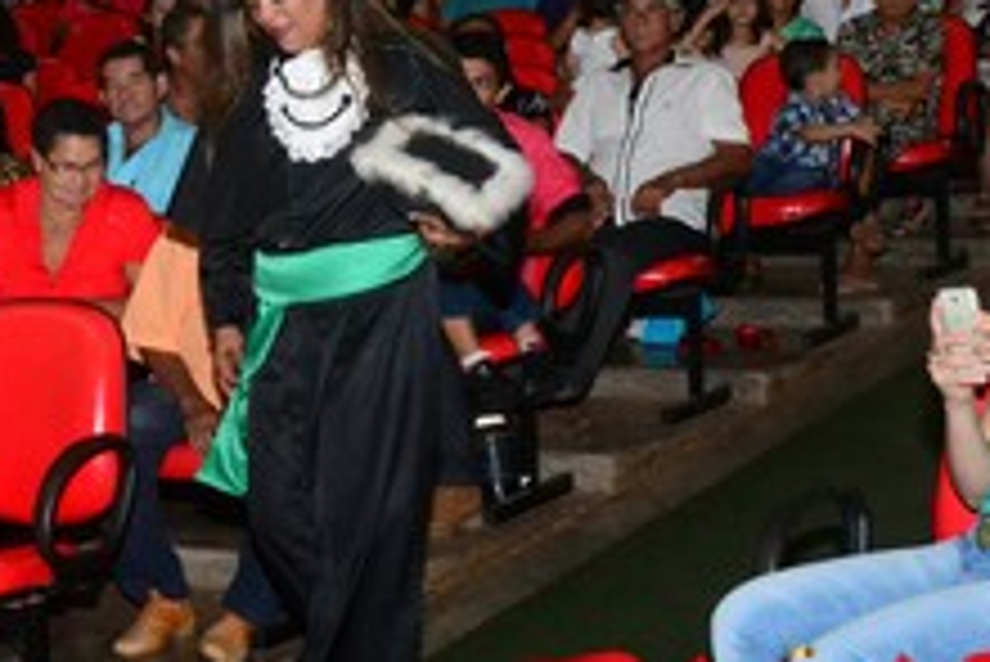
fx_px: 2615
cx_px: 126
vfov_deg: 14.4
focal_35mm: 95
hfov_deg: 21.0
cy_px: 261
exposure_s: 1/80
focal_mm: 31
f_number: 7.1
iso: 3200
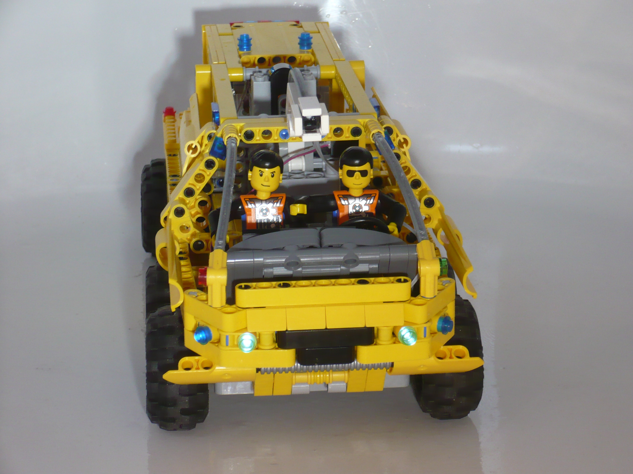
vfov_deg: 14.1
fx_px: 1920
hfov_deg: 18.7
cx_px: 316
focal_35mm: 105
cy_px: 237
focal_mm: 17.4
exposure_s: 1/8
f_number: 5
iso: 200
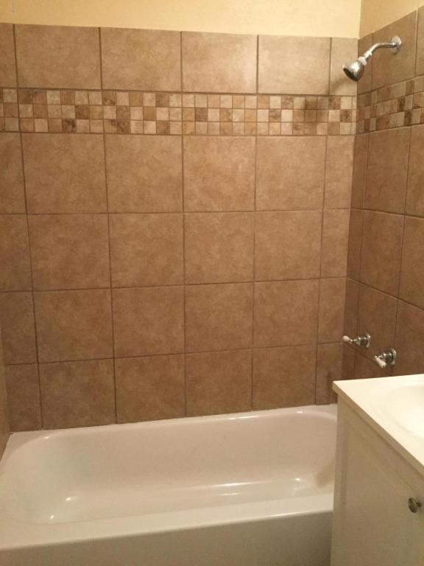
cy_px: 283
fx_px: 506
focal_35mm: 31
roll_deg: +0.1
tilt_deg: -11.4
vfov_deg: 58.4
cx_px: 212
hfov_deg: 45.4
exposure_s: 1/20
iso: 200
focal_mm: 3.3
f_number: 2.4
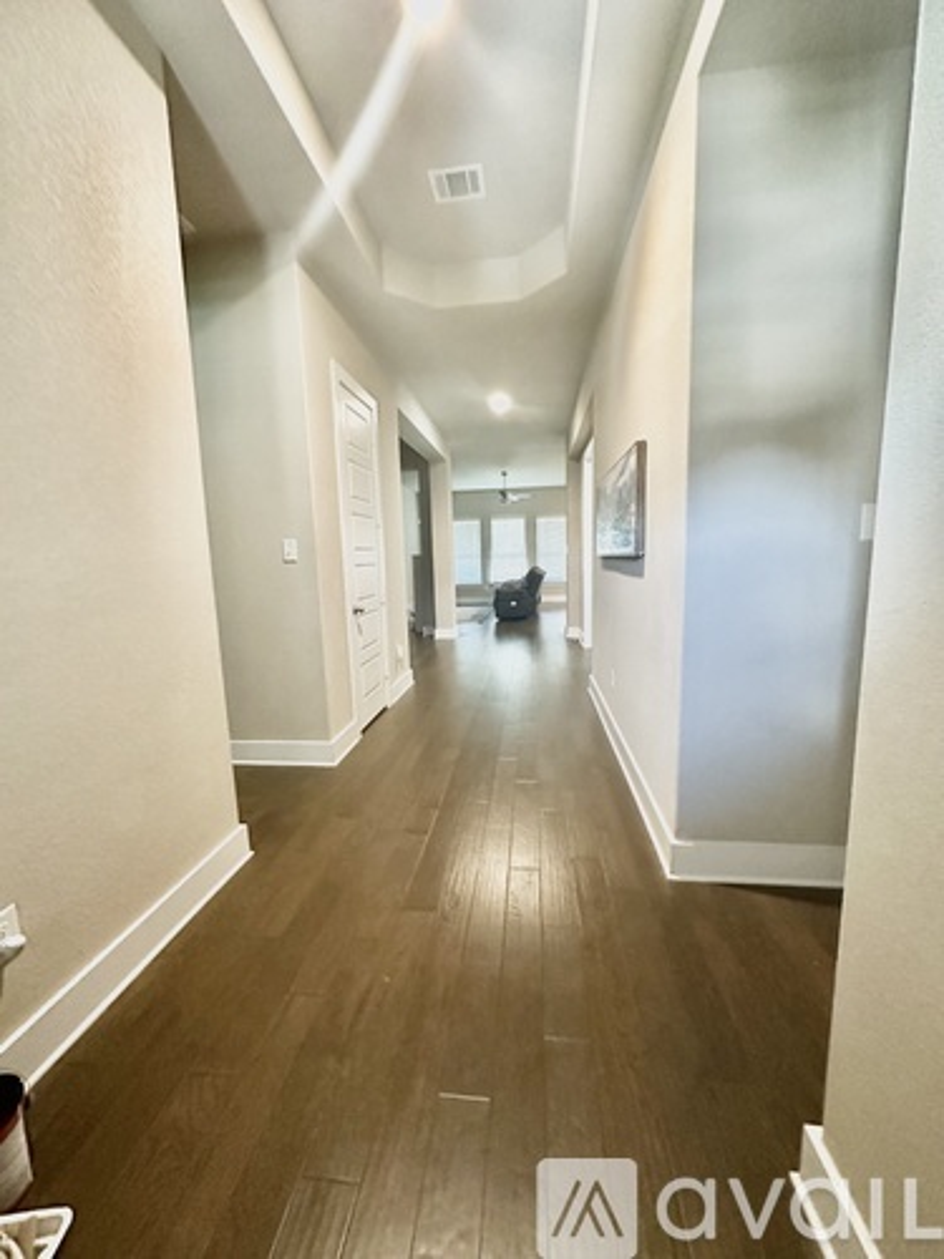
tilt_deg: -7.3
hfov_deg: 85.7
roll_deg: +1.5
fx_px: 509
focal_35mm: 14
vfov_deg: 102.1
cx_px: 472
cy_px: 630
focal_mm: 2.22
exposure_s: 1/60
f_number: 2.2
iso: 800
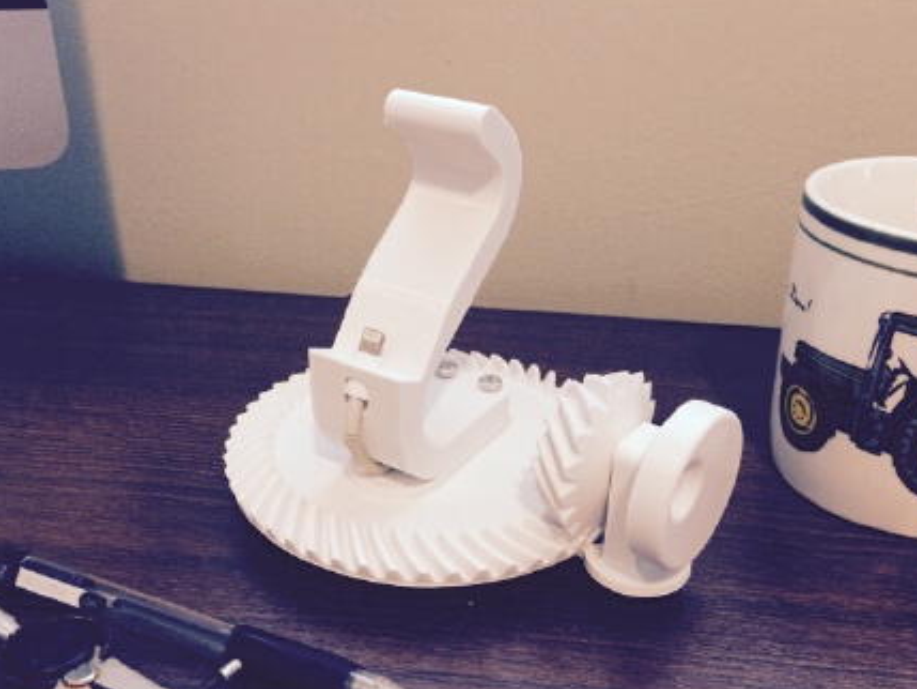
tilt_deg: -28.8
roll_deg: -0.8
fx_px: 954
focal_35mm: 36
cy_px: 419
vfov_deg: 39.5
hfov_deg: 51.3
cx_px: 491
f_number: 2.2
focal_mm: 4.15
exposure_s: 1/30
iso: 200
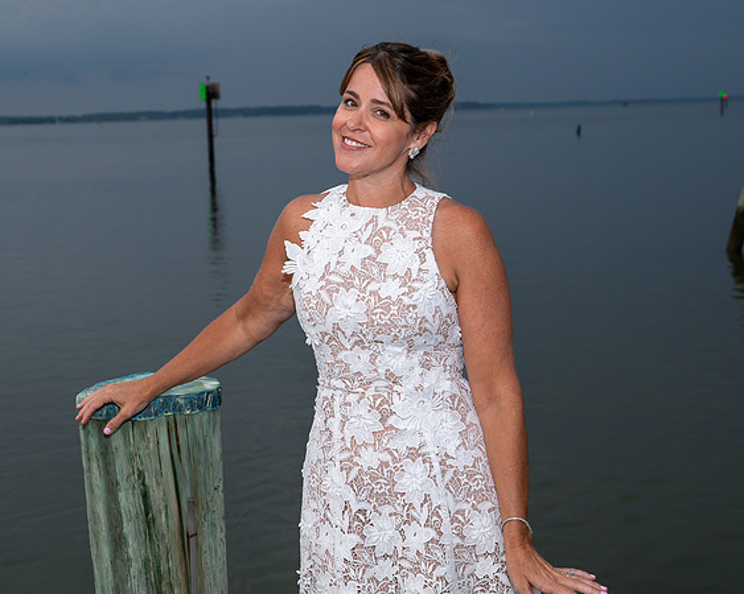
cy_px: 272
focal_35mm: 61
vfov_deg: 24.9
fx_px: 1345
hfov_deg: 30.9
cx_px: 362
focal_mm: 50
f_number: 7.1
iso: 640
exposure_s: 1/250
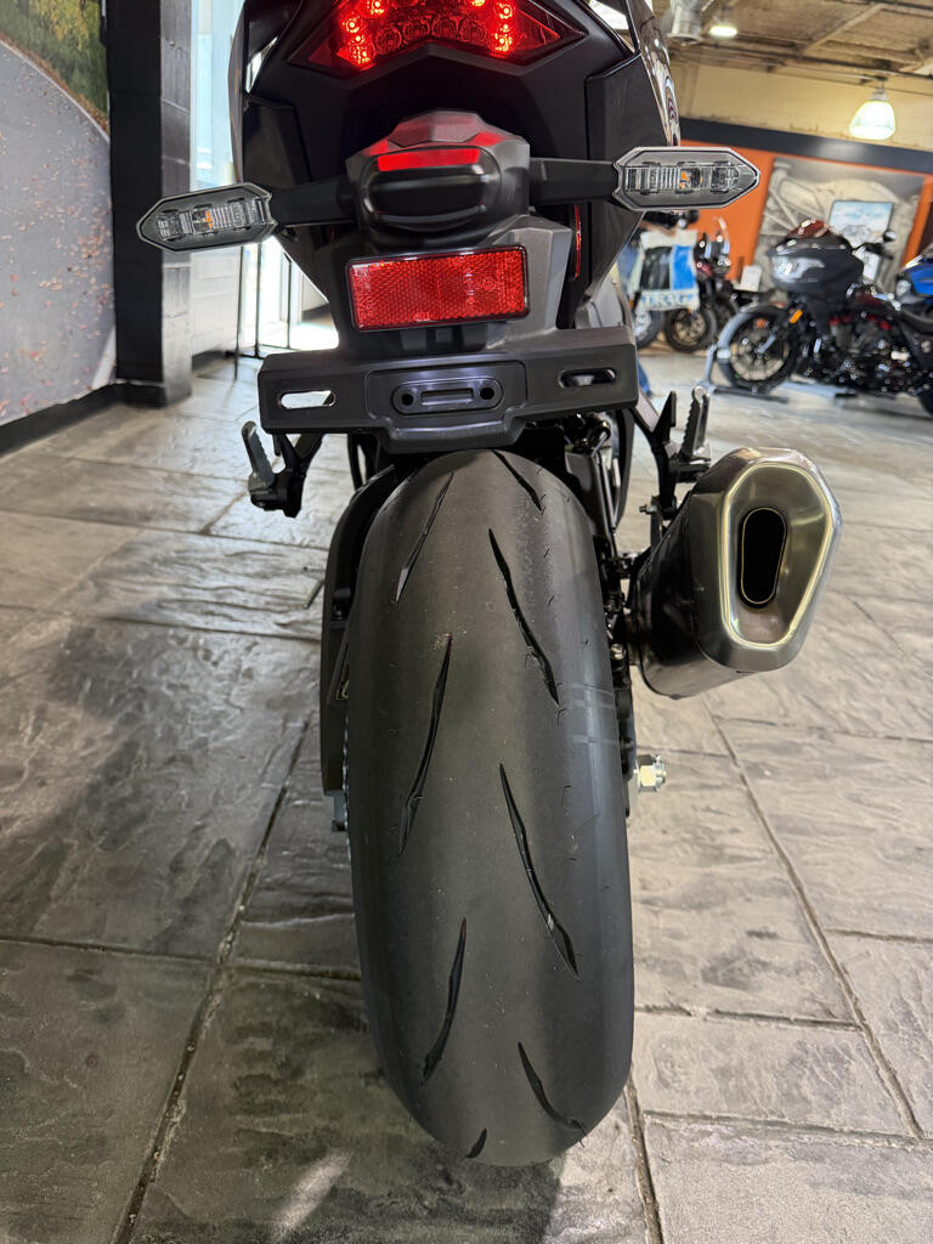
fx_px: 862
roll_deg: -8.0
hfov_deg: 56.8
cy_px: 622
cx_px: 466
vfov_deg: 71.6
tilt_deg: -20.6
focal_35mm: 24
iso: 320
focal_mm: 6.76
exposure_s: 1/120
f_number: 1.78
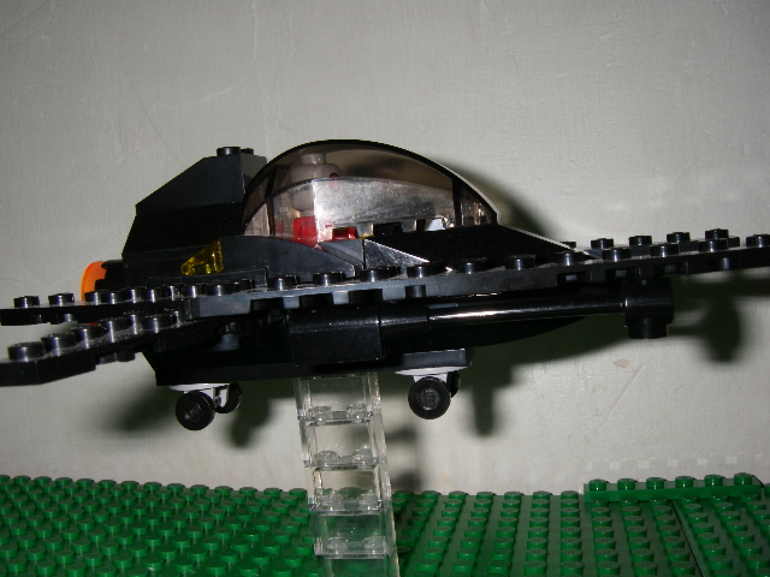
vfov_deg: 37.7
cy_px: 288
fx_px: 845
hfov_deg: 49.0
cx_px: 385
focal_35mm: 38
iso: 80
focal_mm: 6.3
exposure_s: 1/40
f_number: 6.6
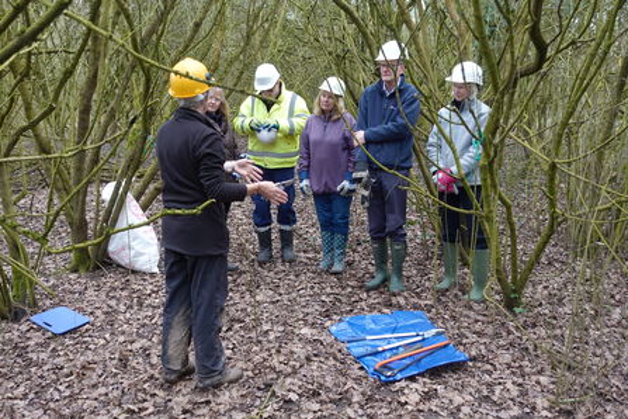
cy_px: 210
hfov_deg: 55.8
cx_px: 314
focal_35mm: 34
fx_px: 593
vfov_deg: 38.9
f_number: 2.8
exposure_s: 1/80
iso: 125
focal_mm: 12.48
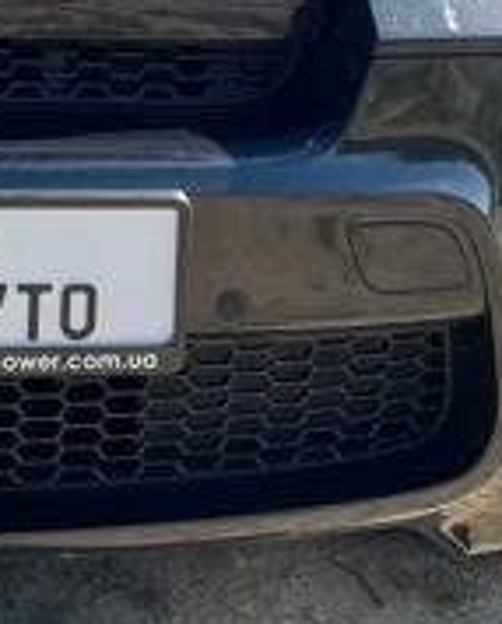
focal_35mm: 91
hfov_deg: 15.9
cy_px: -70
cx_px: -193
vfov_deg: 20.0
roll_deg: -0.3
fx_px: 1686
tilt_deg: -3.8
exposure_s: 1/1779
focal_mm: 5.7
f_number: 1.5
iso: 50
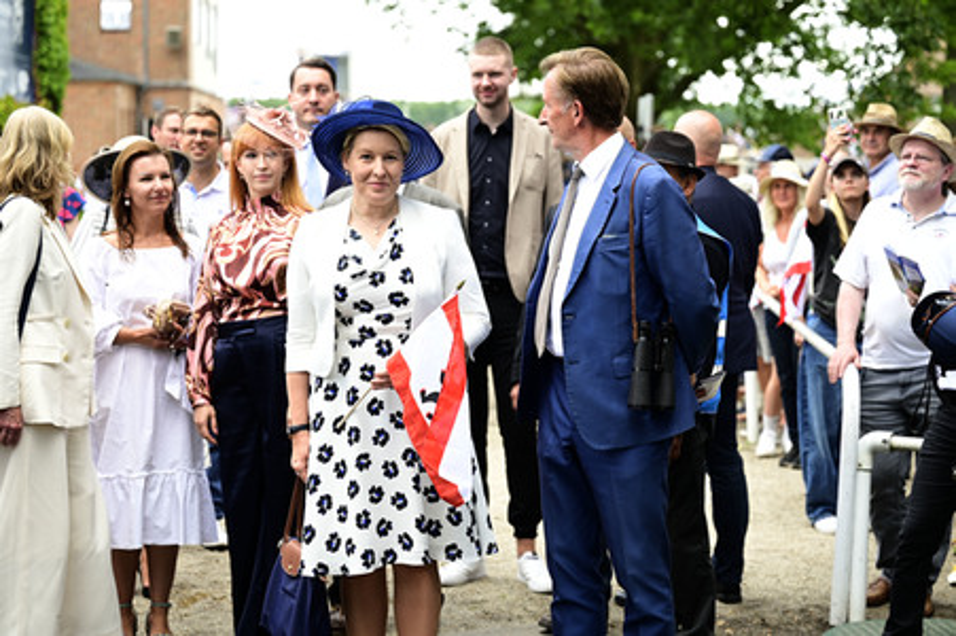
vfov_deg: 19.4
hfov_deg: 28.9
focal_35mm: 70
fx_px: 1857
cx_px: 478
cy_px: 318
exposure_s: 1/200
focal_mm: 70
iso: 125
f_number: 2.8
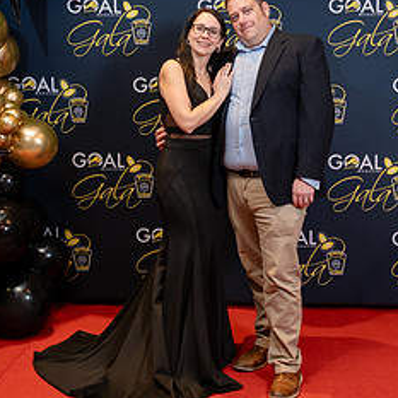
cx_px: 251
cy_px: 100
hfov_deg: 28.0
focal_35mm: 61
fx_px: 793
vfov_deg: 27.8
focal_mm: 28
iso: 1000
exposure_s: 1/160
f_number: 2.8
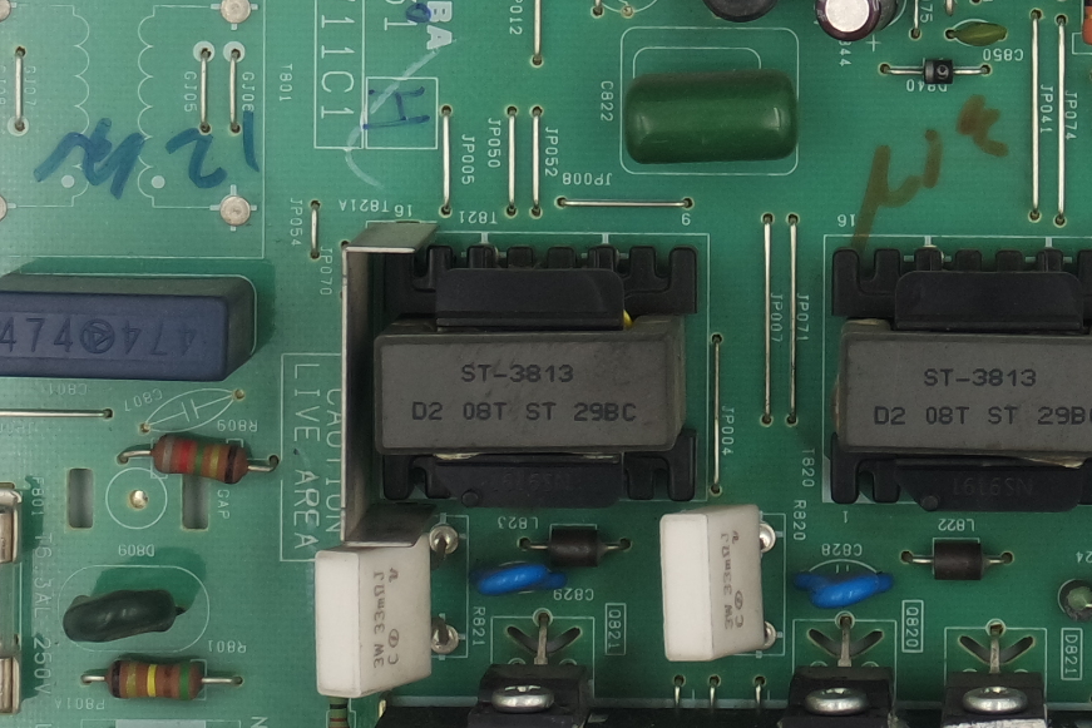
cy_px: -207
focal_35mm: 164
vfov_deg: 8.3
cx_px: 933
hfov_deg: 12.5
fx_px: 4975
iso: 160
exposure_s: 1/125
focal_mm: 18
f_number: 4.5
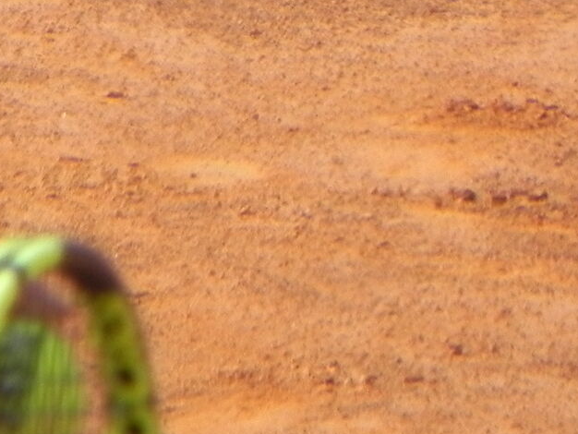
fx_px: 43413
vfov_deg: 0.6
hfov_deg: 0.8
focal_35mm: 2599
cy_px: -342
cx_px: -96
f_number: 5
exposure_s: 1/500
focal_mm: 120
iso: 160
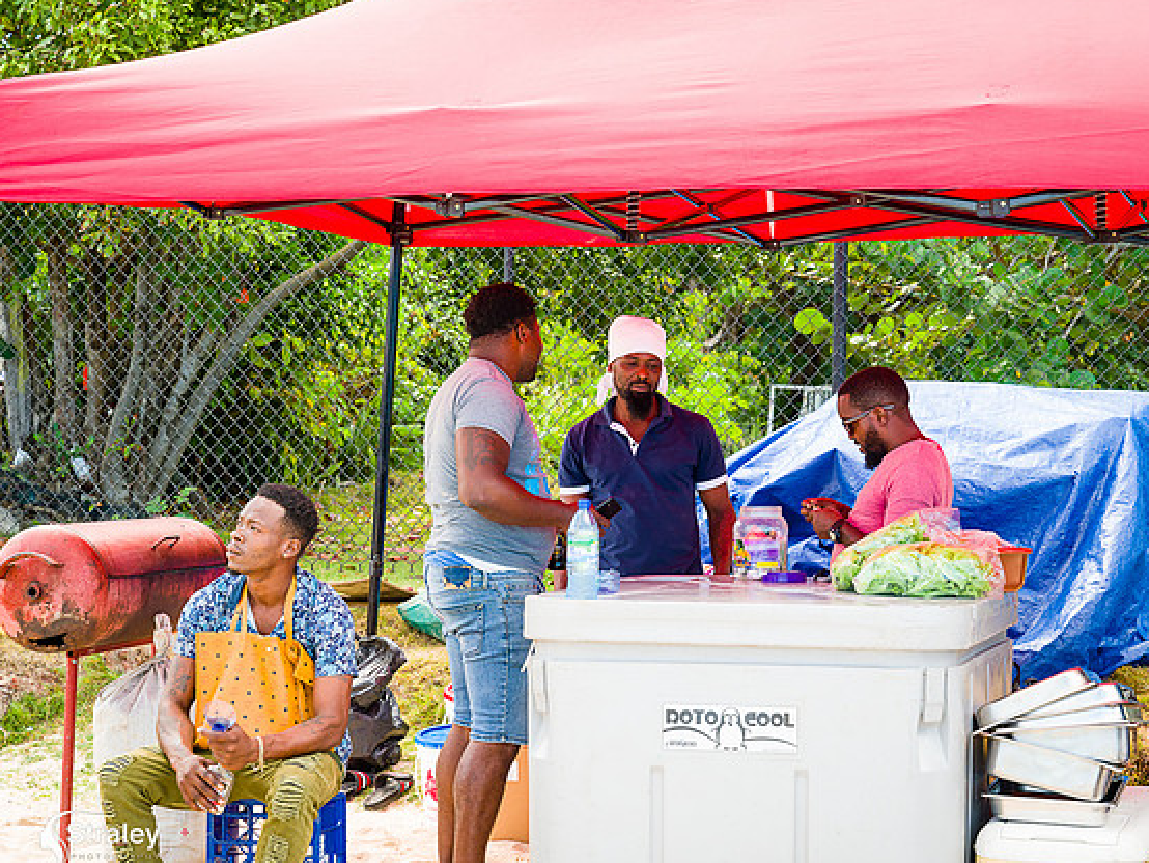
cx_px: 678
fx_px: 2723
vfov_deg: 18.0
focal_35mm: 82
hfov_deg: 23.8
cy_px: 419
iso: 720
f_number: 6.3
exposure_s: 1/320
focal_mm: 70
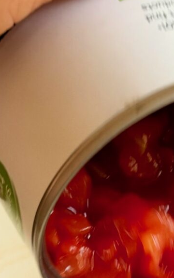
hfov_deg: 8.9
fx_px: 1108
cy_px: 342
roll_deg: +0.6
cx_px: 218
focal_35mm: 146
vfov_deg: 13.9
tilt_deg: -34.1
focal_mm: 6.93
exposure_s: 1/121
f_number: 1.8
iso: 250
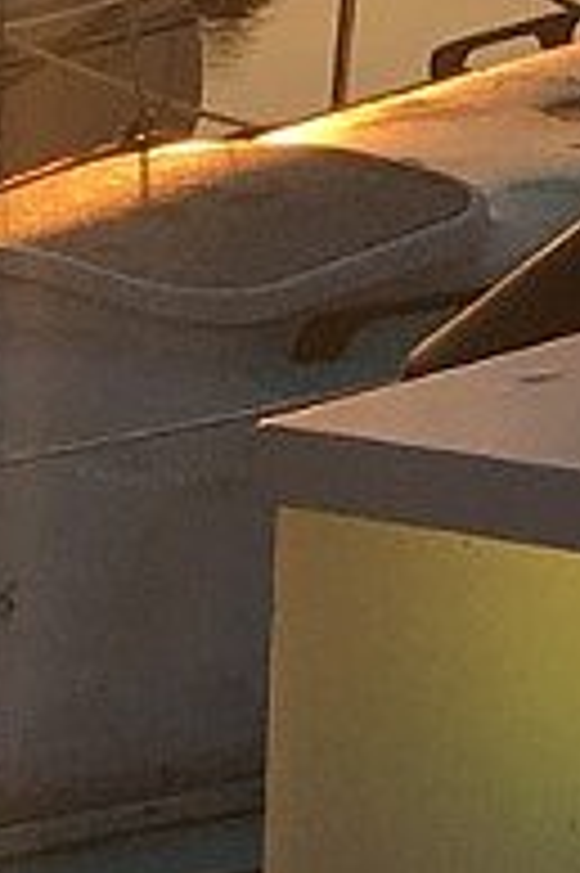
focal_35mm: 249
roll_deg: -1.8
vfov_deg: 7.7
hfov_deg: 5.3
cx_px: 1619
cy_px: -1202
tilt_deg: +2.9
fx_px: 6028
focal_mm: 4.15
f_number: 2.2
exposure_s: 1/1282
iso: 25
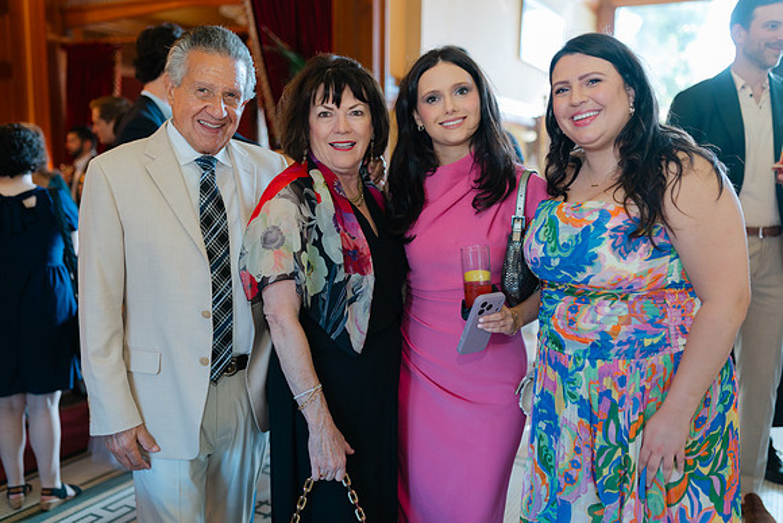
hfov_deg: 53.1
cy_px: 261
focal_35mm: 36
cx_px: 385
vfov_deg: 36.9
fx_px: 784
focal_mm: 35
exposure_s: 1/100
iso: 250
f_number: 2
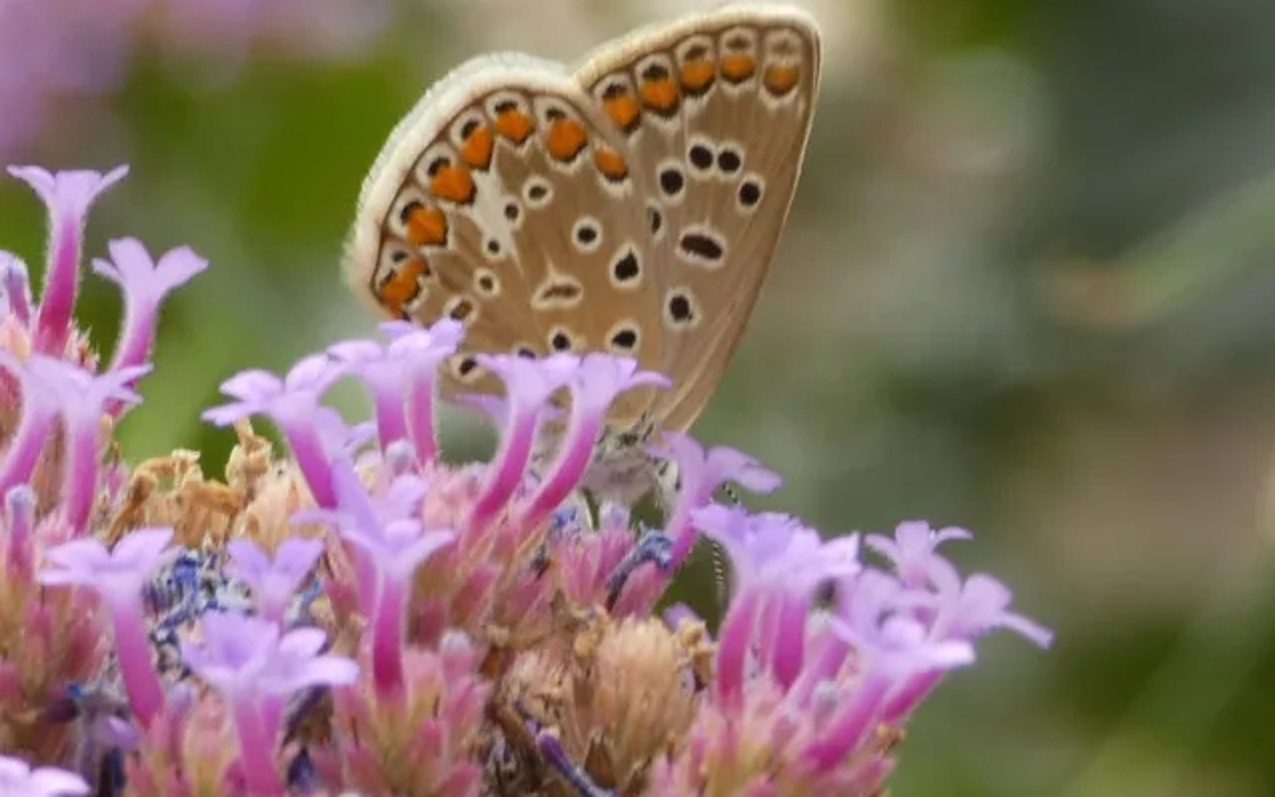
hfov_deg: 12.5
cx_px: 638
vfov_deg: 7.9
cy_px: 322
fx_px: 5804
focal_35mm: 167
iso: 125
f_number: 5.4
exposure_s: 1/80
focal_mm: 28.1
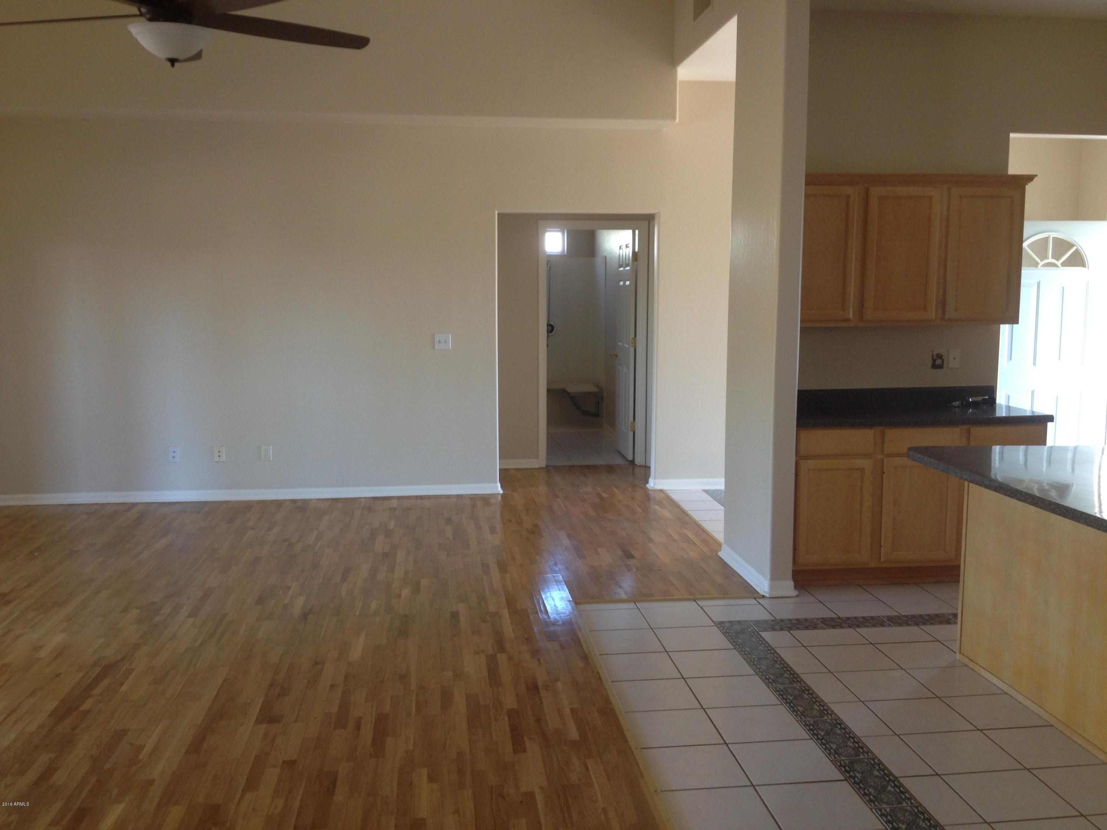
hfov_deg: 52.6
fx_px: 1119
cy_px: 415
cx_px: 554
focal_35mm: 35
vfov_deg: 40.7
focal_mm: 4.28
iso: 80
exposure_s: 1/20
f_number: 2.4
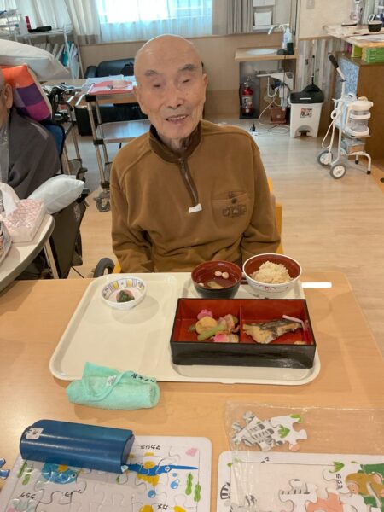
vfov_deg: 61.7
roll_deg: +3.7
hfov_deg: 48.2
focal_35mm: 29
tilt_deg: -30.7
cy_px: 256
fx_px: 429
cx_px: 192
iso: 200
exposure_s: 1/60
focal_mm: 3
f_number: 1.8
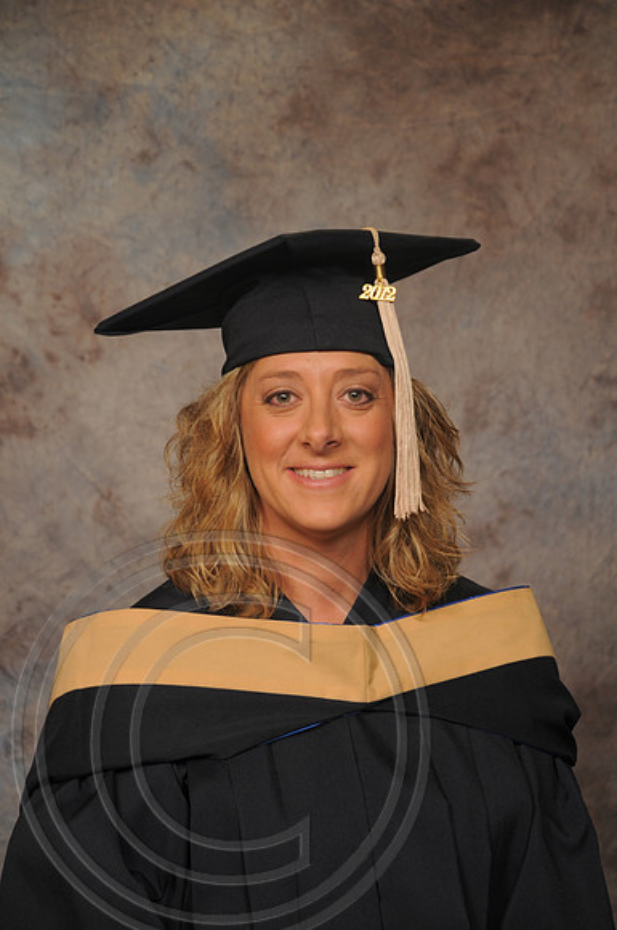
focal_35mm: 128
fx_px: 3287
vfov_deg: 16.1
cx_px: 308
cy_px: 465
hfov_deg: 10.7
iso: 200
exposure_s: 1/60
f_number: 5.6
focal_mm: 85
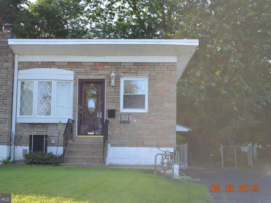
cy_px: 101
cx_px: 132
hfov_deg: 34.3
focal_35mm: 56
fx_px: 438
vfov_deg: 26.1
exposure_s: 1/125
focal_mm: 34
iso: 100
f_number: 5.6
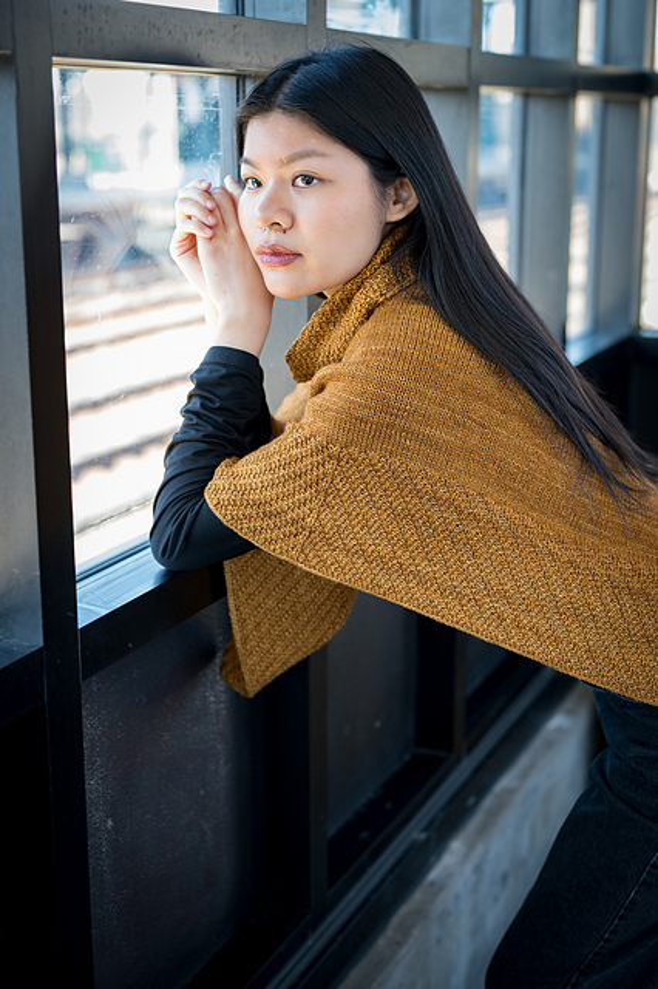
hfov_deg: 27.0
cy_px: 494
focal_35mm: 50
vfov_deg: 39.6
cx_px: 329
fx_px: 1372
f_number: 3.2
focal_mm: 50
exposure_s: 1/160
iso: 400
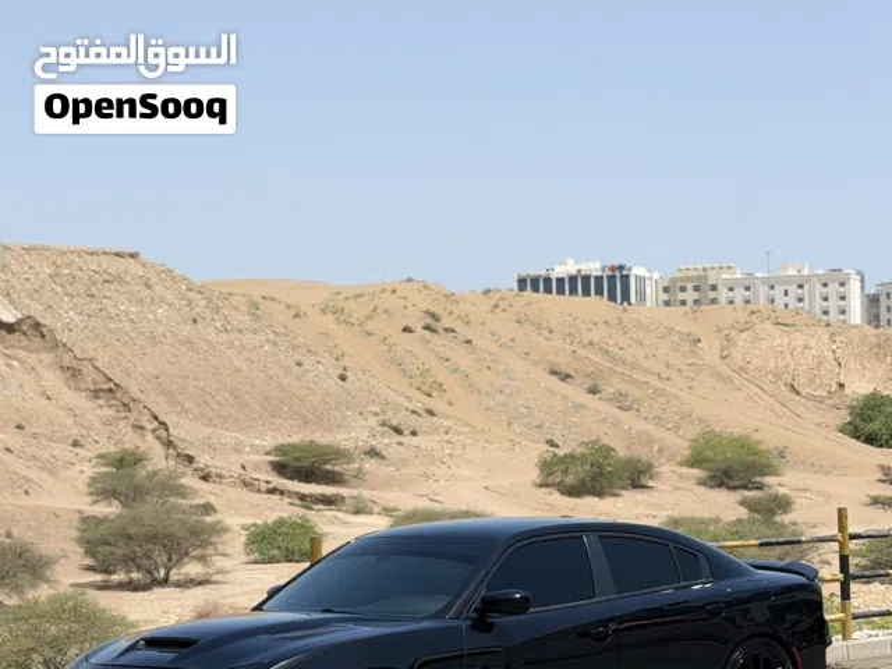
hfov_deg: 39.7
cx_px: 446
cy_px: 334
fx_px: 1237
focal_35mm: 48
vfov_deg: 30.3
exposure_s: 1/6536
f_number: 1.78
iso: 64
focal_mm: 6.76
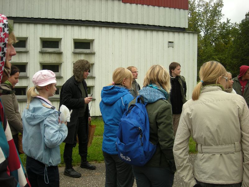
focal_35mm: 35
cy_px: 94
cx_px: 124
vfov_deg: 40.7
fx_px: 252
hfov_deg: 52.6
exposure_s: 1/214
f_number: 2.8
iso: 64
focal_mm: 5.7
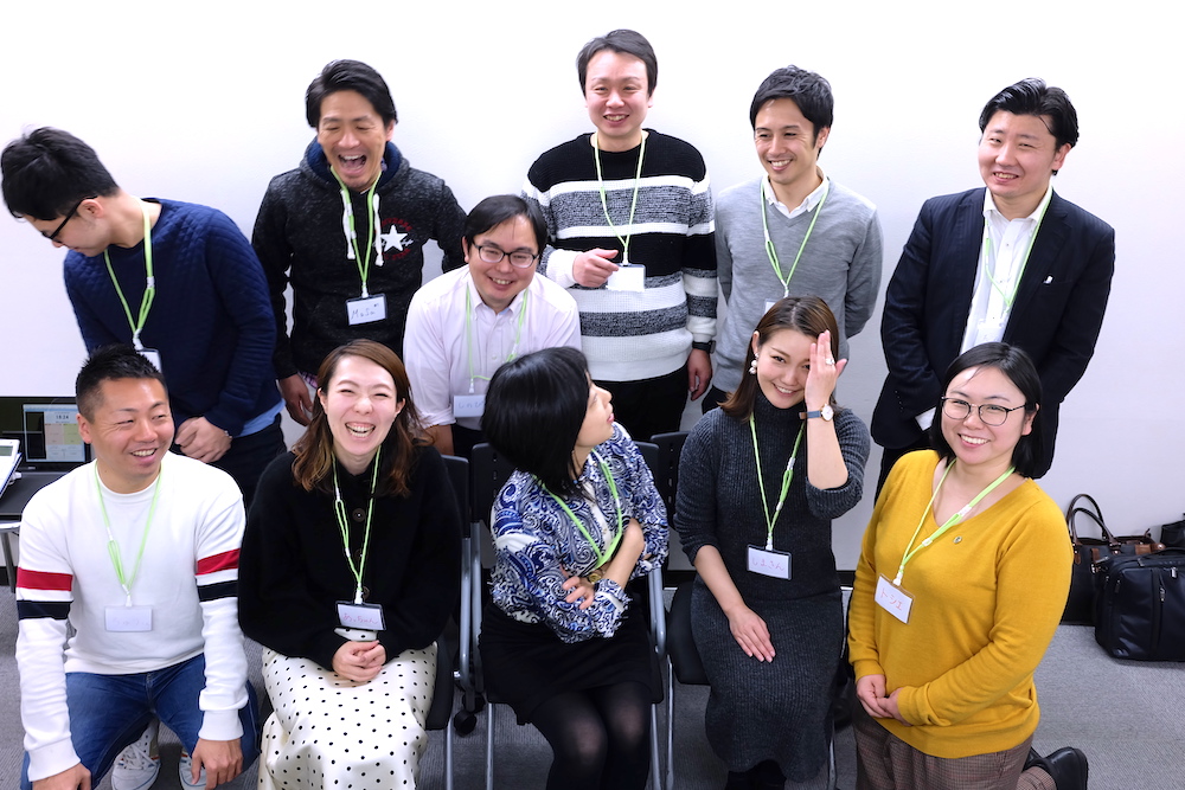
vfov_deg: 41.1
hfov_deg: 58.7
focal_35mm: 32
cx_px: 592
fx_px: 1053
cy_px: 395
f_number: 4
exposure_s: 1/38
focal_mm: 21.1
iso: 400
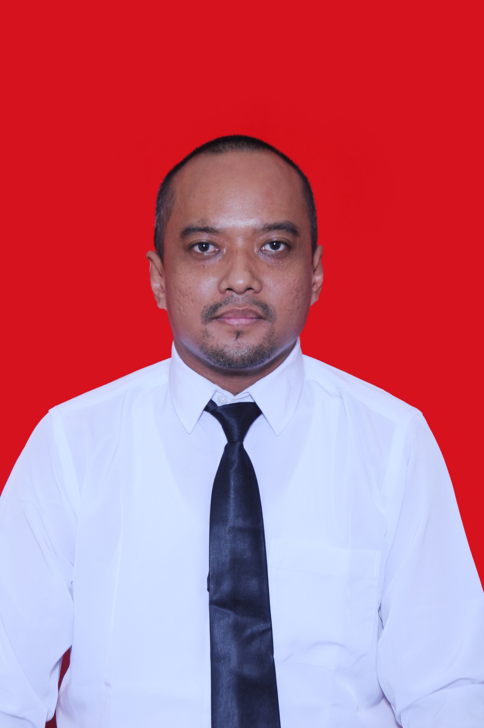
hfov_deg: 22.6
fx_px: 1213
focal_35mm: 60
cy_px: 364
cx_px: 242
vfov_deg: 33.4
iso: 200
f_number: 7.1
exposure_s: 1/100
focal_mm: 40
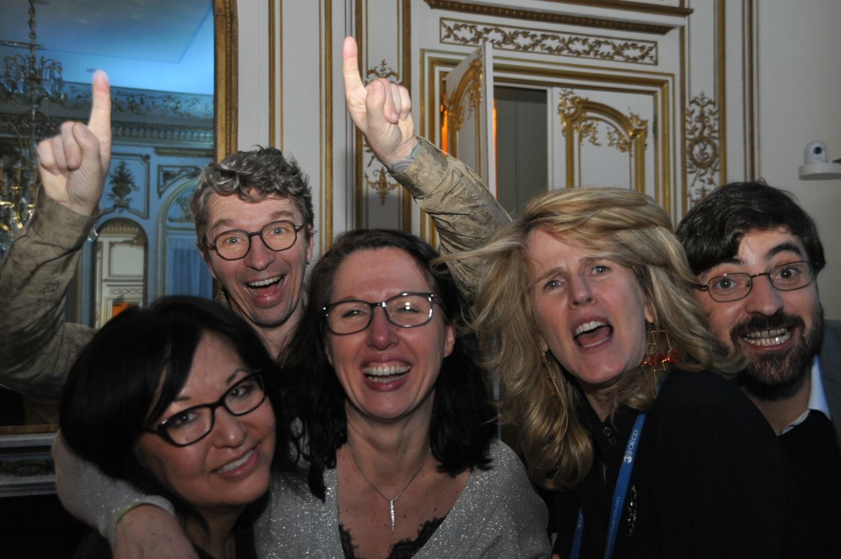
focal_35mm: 45
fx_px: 1050
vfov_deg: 29.8
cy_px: 280
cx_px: 420
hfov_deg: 43.7
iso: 800
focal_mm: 30
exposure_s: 1/60
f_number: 4.2
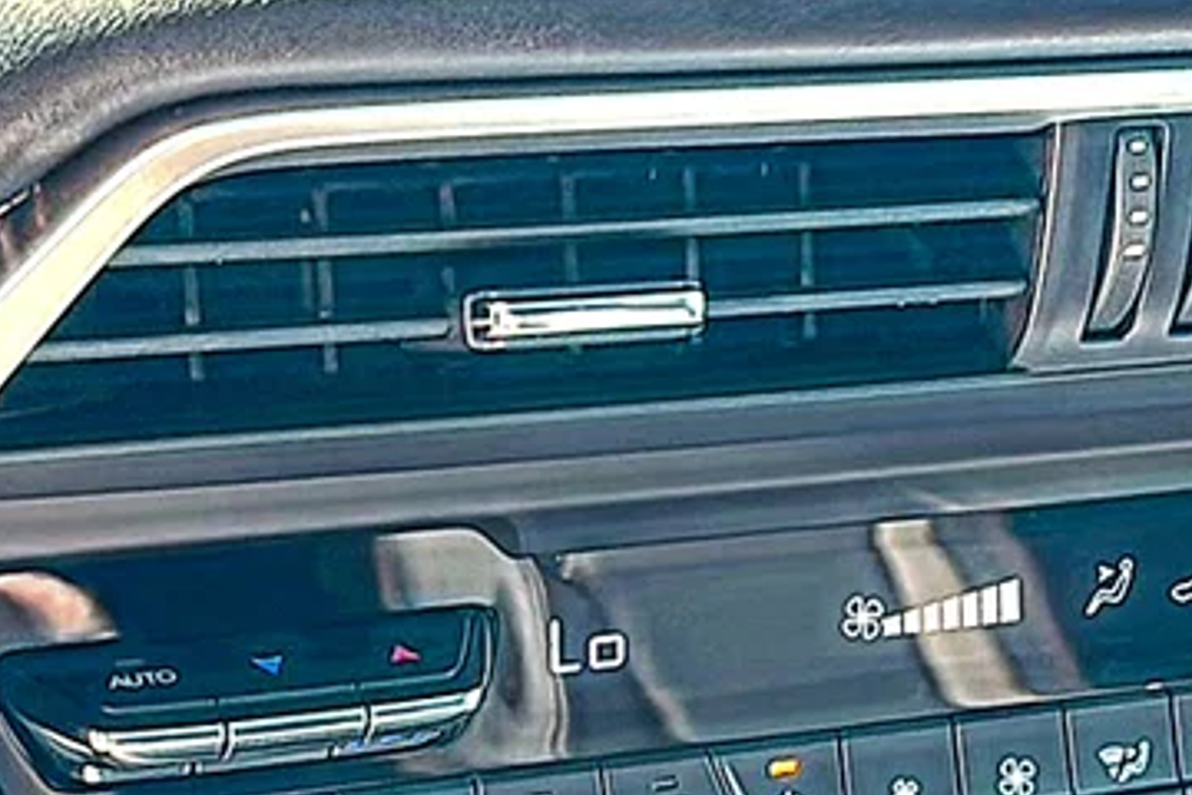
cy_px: 664
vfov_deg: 16.3
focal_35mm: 83
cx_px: 954
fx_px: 2748
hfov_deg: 24.1
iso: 125
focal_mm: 6.86
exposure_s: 1/113
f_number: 1.78
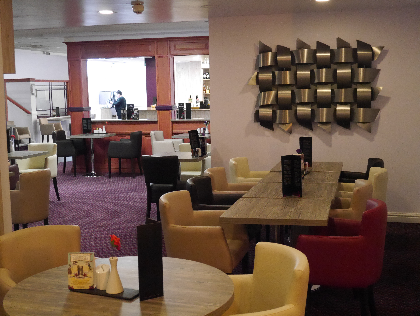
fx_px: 607
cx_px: 210
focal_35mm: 50
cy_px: 158
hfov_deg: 38.2
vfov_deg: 29.1
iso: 3200
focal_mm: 25
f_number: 5.3
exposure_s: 1/25
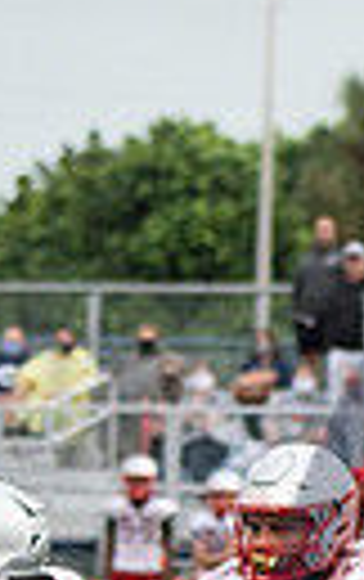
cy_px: 690
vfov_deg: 3.5
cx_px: 1236
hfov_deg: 2.2
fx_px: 9349
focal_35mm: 591
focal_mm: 86
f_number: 2.8
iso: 2800
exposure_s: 1/2000
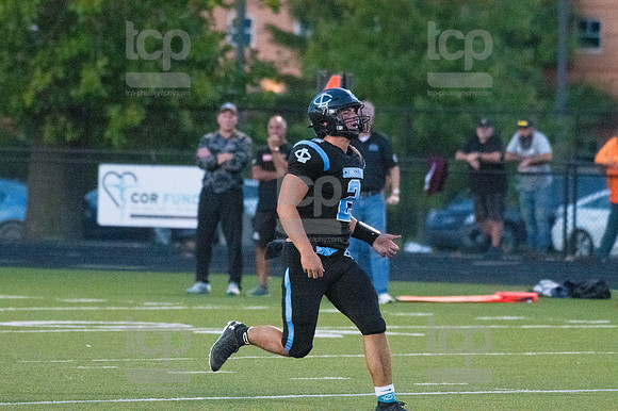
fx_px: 6948
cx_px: 309
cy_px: 206
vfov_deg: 3.4
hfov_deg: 5.1
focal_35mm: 405
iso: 8000
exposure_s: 1/2000
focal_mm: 270
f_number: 5.6
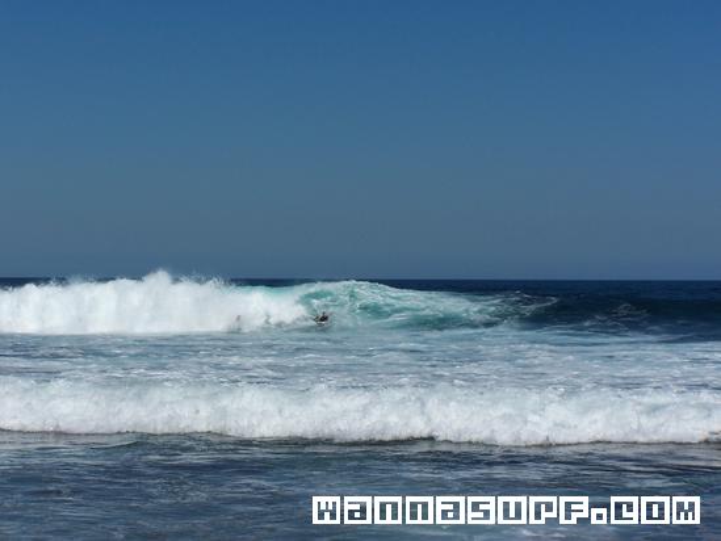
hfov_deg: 18.7
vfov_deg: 14.1
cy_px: 270
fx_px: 2187
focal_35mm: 105
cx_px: 360
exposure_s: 1/1000
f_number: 6.3
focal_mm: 17.5
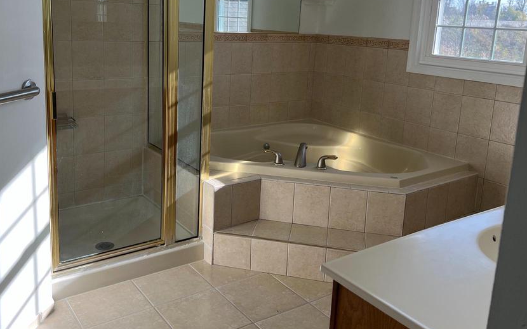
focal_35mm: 34
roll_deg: -2.0
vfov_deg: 36.9
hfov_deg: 56.4
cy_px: 112
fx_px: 488
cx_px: 220
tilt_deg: -10.4
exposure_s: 1/416
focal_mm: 5.7
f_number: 1.5
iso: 50
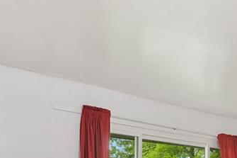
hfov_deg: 37.6
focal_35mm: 52
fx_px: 342
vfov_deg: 23.0
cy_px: 207
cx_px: 165
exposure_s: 1/3
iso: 400
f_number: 9
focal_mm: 17
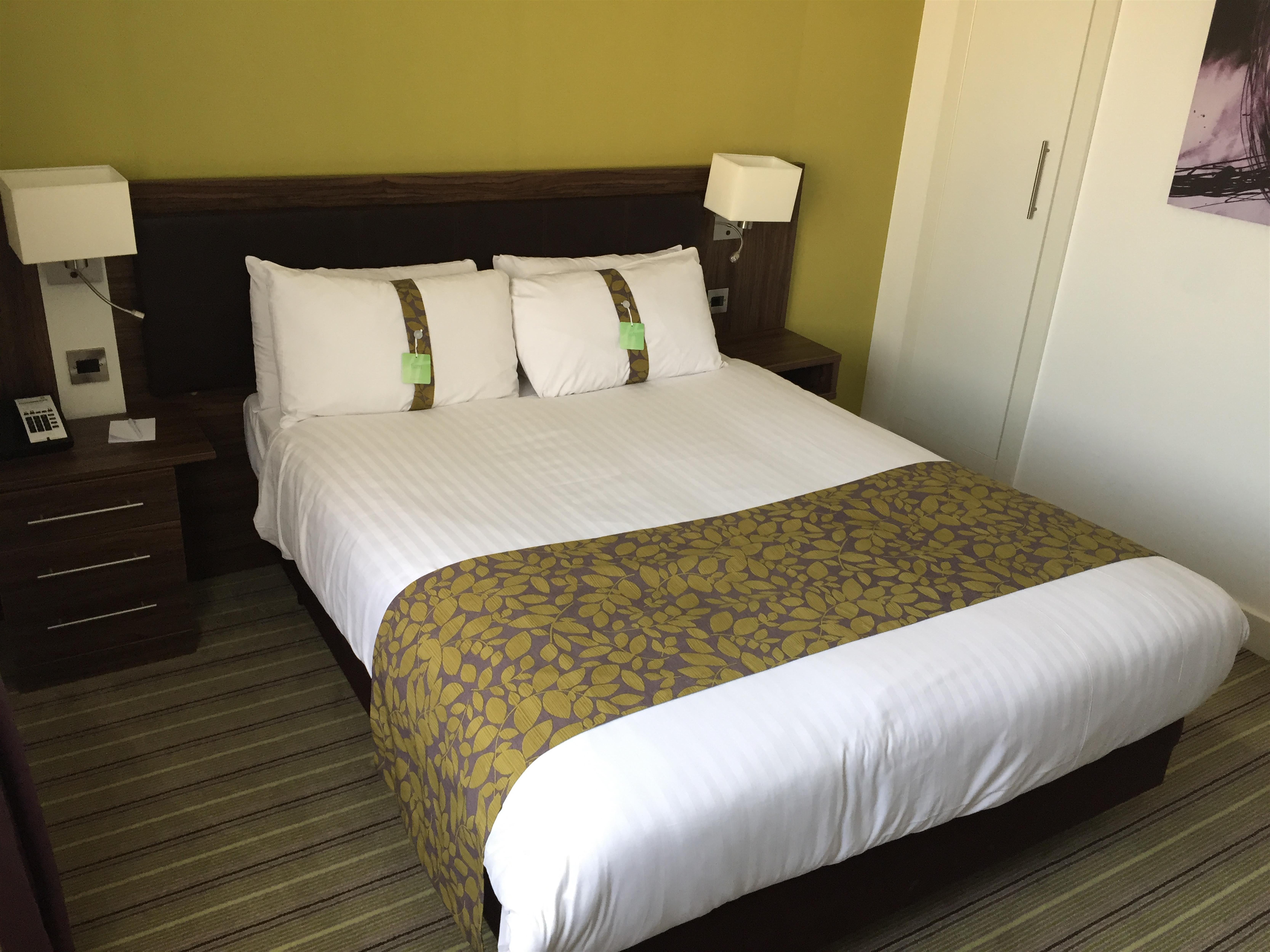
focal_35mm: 29
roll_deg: -3.5
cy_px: 476
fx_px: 1064
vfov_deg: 48.2
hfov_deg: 61.7
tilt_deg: -25.2
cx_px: 635
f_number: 2.2
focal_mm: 4.15
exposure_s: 1/30
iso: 64
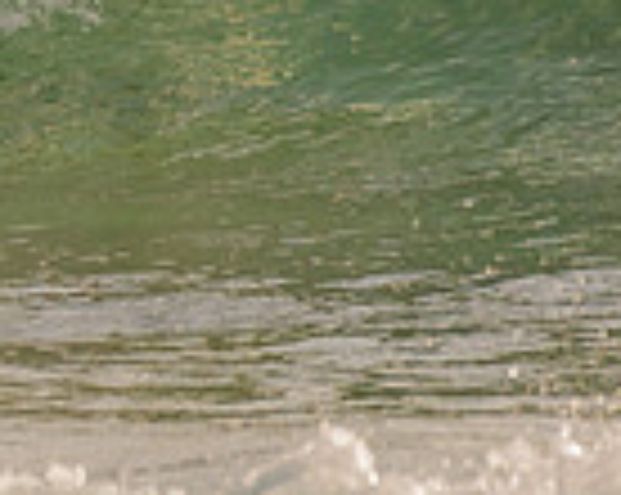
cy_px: -213
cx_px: -356
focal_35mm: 2426
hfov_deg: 0.8
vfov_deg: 0.6
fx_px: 44525
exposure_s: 1/2000
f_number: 5.6
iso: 180
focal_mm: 500
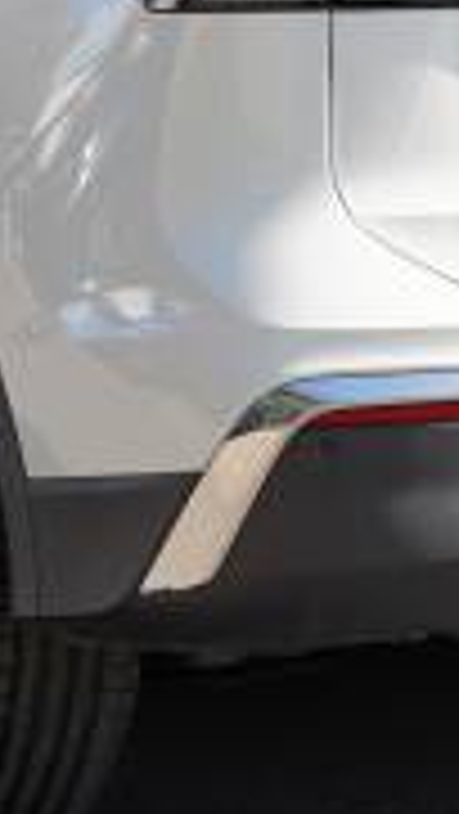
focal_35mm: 211
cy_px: -4
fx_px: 4567
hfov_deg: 5.7
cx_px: 356
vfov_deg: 10.1
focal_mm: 57.1
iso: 100
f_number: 4.5
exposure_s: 1/125
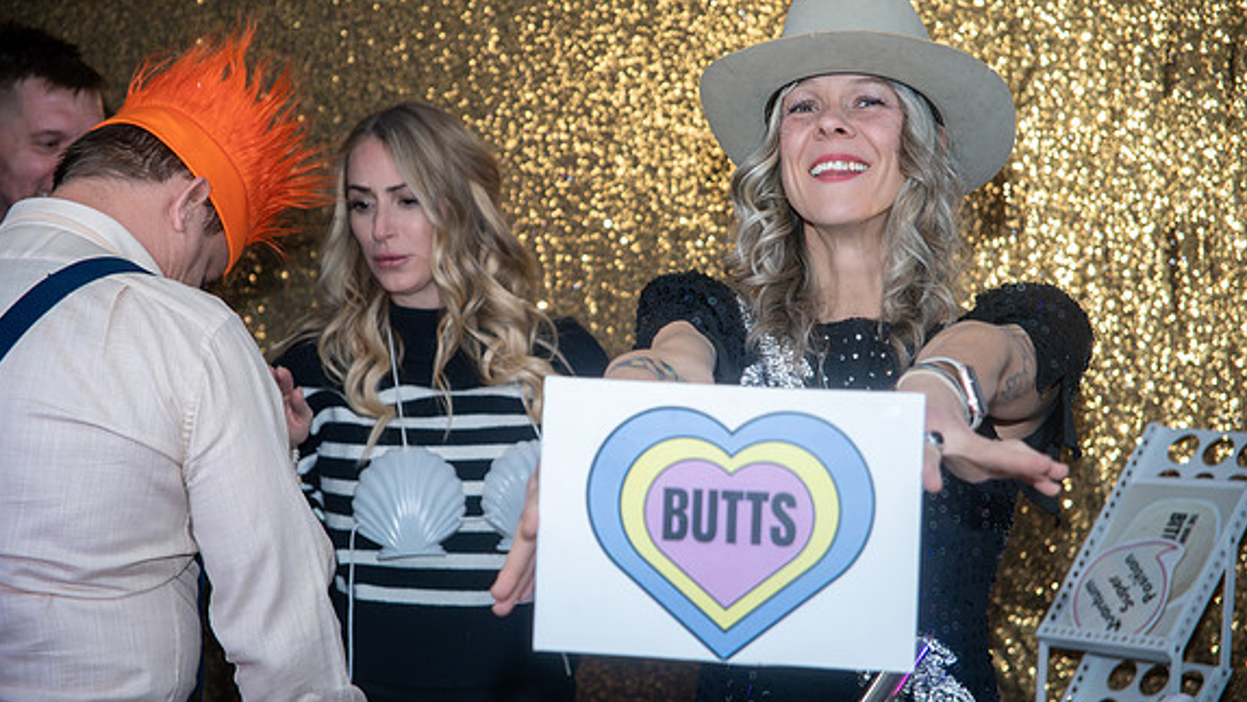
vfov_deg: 13.4
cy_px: 358
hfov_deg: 23.7
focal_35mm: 90
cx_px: 621
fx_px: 2976
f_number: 4.5
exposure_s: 1/160
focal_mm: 85
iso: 2500
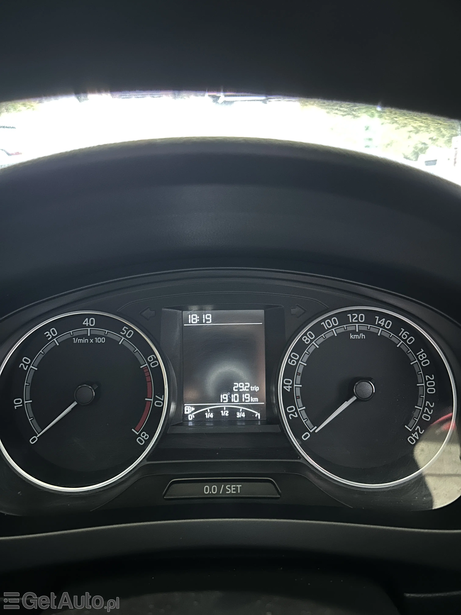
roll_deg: +1.8
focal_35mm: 26
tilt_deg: -17.8
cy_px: 308
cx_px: 230
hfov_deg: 53.1
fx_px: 462
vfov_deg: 67.3
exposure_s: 1/11
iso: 640
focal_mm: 5.7
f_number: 1.5
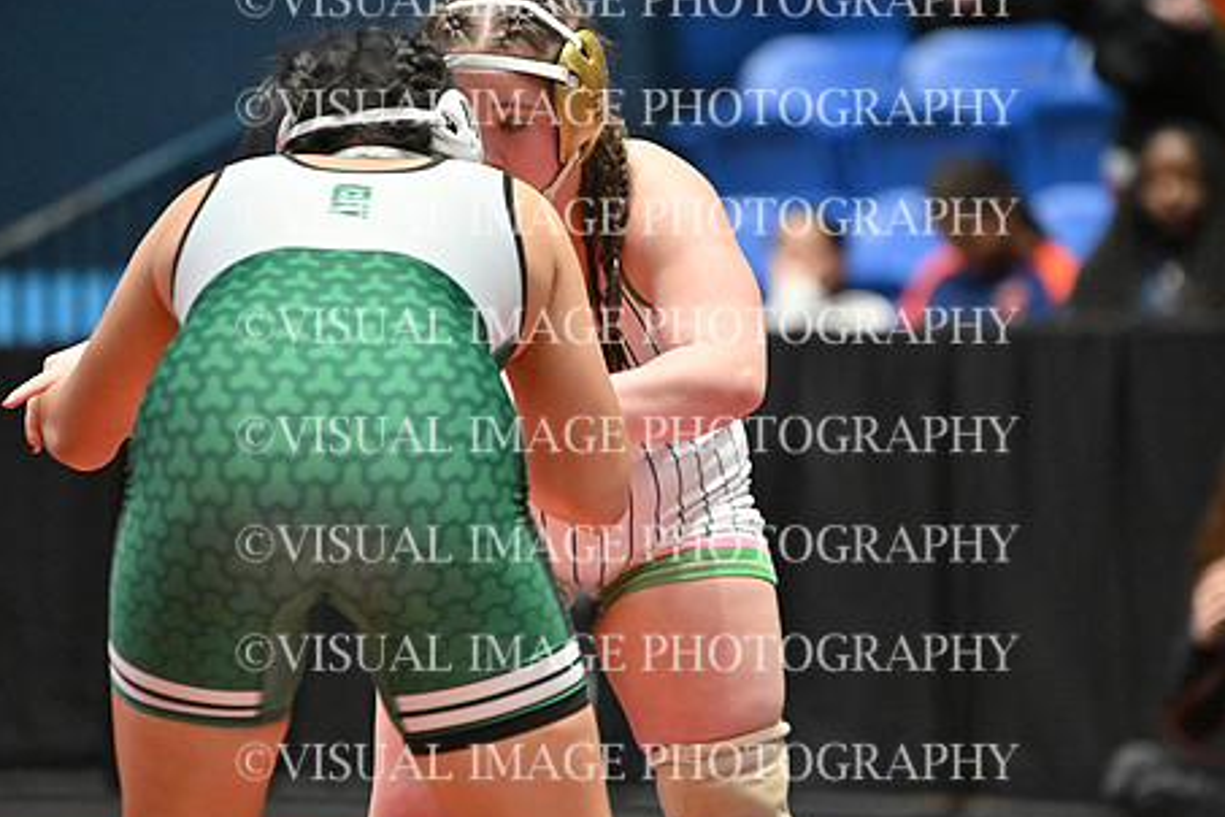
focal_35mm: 256
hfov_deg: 8.0
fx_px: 8710
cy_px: 380
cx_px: 627
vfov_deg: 5.4
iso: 6400
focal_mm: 200
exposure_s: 1/1250
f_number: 2.8
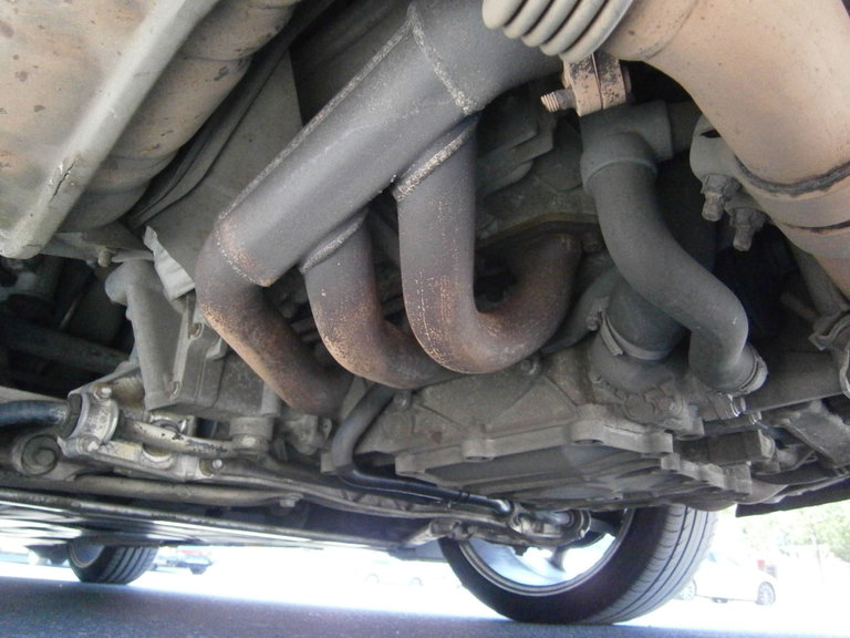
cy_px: 319
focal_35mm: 26
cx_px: 425
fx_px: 638
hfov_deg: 67.3
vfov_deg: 53.1
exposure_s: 1/160
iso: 800
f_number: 2.8
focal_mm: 4.7
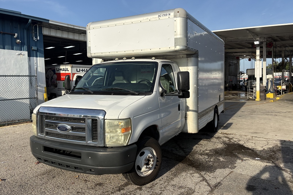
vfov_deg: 46.3
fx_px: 228
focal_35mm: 28
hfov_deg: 65.5
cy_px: 90
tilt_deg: -1.4
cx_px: 147
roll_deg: +1.0
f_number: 1.6
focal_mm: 5.96
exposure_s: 1/3448
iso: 50
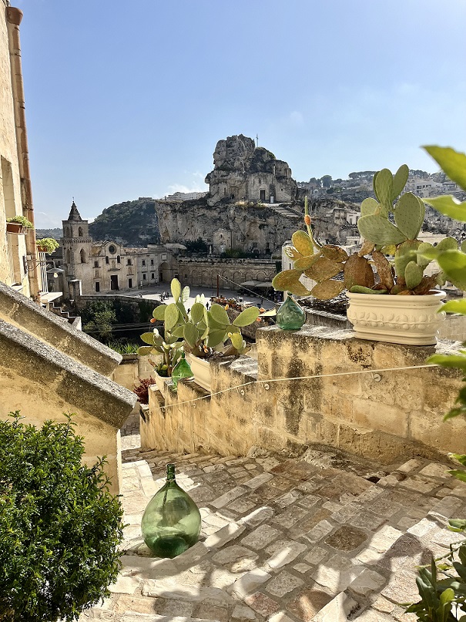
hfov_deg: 53.1
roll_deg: +2.5
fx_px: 467
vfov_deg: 67.3
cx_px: 233
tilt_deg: -8.6
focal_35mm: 26
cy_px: 311
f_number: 1.6
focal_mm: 5.1
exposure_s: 1/6173
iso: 50
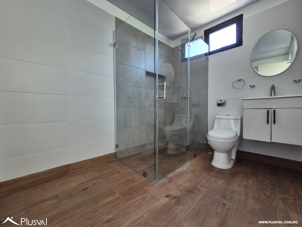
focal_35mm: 13
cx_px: 151
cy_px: 114
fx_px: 113
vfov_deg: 89.9
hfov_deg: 106.2
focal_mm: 2.2
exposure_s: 1/60
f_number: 2.2
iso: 200
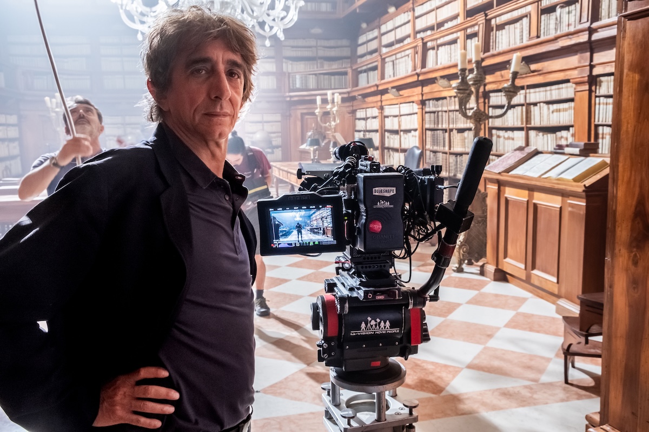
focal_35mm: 31
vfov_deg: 42.3
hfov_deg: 60.3
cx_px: 324
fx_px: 559
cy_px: 216
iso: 2500
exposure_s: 1/40
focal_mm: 20.5
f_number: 7.1
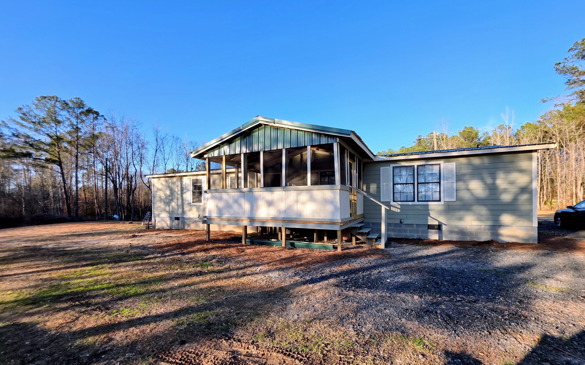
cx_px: 292
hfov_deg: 105.3
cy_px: 204
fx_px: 223
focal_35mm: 14
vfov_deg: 78.3
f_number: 1.9
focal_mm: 2.2
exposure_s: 1/622
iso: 40
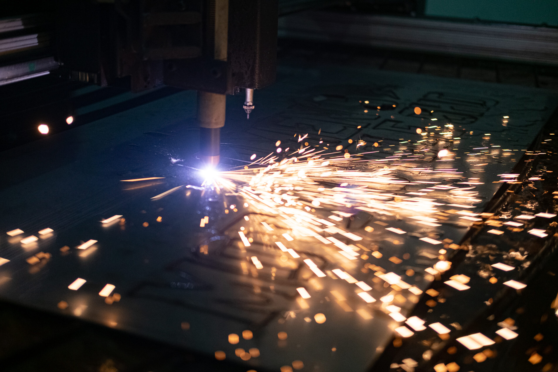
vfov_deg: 25.5
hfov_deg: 37.5
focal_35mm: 53
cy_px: 186
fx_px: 821
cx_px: 279
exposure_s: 1/500
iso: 1600
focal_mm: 35
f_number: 2
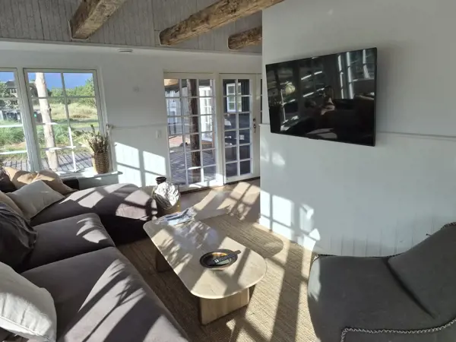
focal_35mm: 23
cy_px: 171
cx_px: 228
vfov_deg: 58.9
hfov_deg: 73.9
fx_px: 303
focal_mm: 5.4
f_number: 1.8
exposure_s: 1/1948
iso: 80
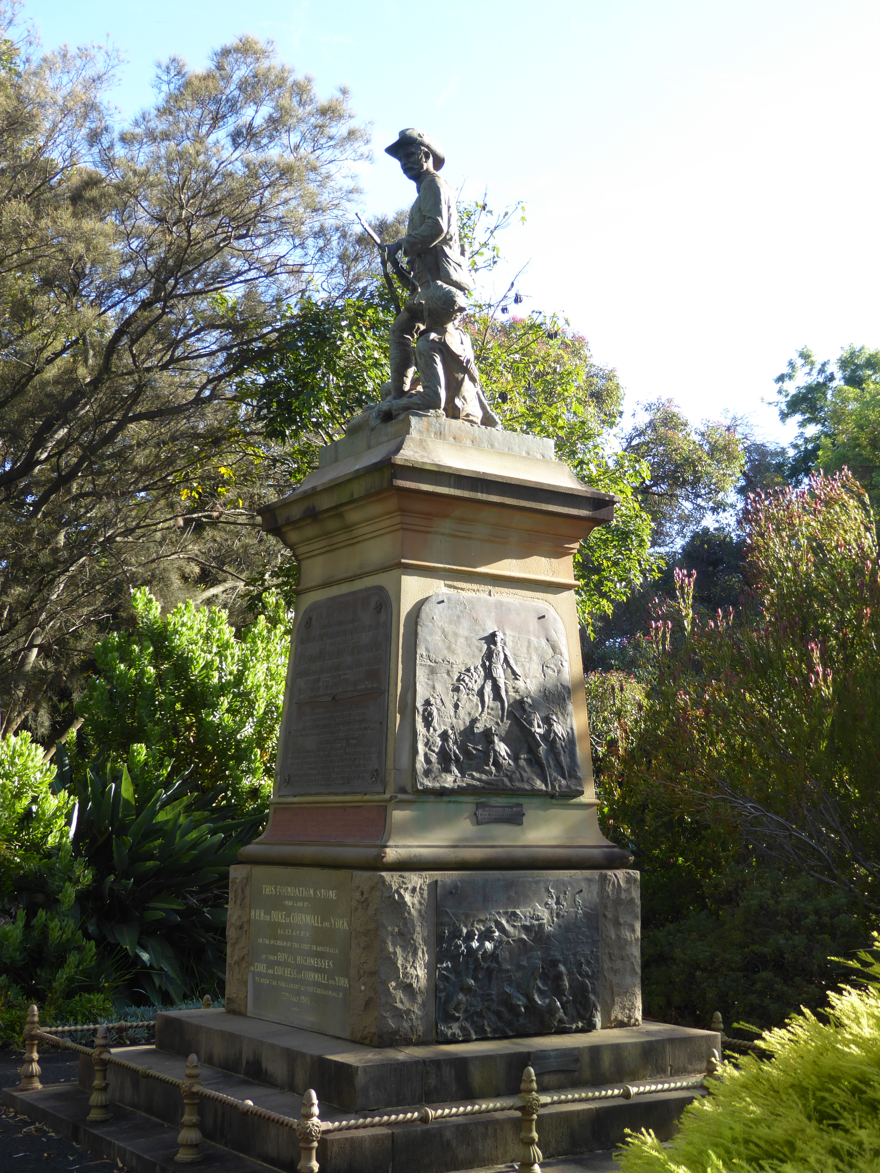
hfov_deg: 32.9
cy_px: 586
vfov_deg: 42.9
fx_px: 1491
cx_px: 440
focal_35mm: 44
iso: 80
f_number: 3.9
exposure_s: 1/125
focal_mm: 7.8
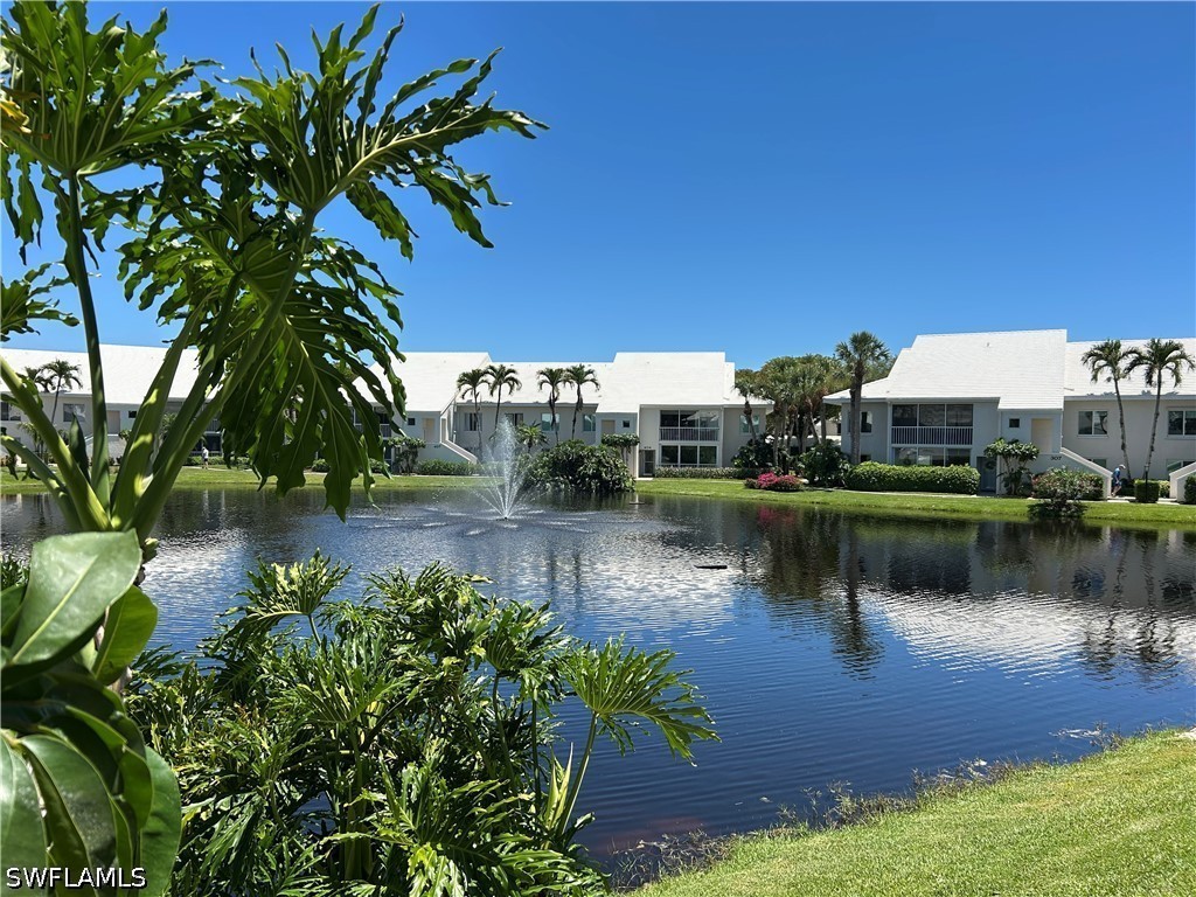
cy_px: 448
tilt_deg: -1.5
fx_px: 898
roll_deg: -0.4
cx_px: 598
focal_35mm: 26
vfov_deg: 53.1
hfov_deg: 67.3
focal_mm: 5.7
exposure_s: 1/3831
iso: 50
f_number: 1.5
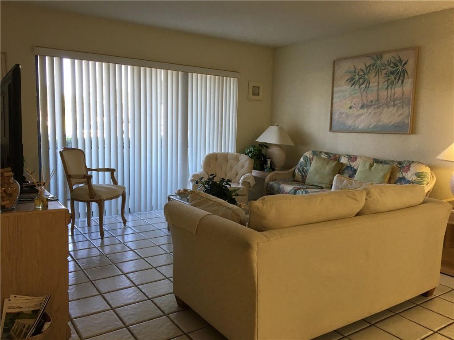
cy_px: 170
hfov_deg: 61.7
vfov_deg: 48.2
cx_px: 227
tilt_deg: -8.0
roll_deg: -0.9
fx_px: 380
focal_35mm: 29
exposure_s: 1/30
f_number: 2.2
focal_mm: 4.15
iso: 40
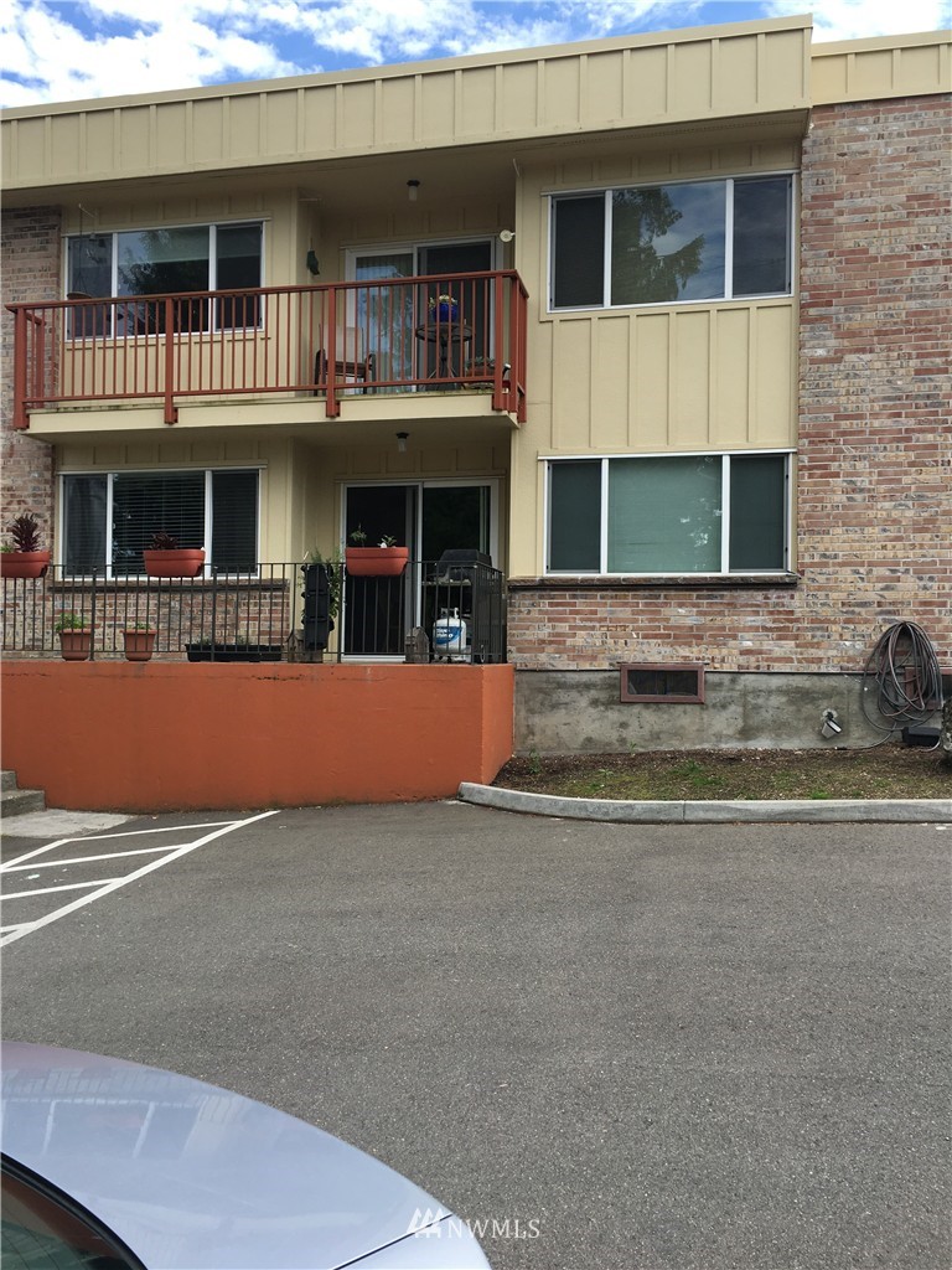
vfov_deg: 61.7
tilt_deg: +0.6
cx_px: 476
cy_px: 635
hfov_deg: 48.2
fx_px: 1063
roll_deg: -0.9
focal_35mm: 29
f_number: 2.2
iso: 25
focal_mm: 4.15
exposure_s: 1/668
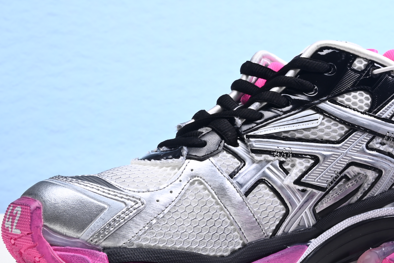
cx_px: 452
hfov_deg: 19.2
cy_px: 87
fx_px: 1106
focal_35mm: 101
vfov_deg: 13.5
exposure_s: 1/2
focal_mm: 36
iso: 100
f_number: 16
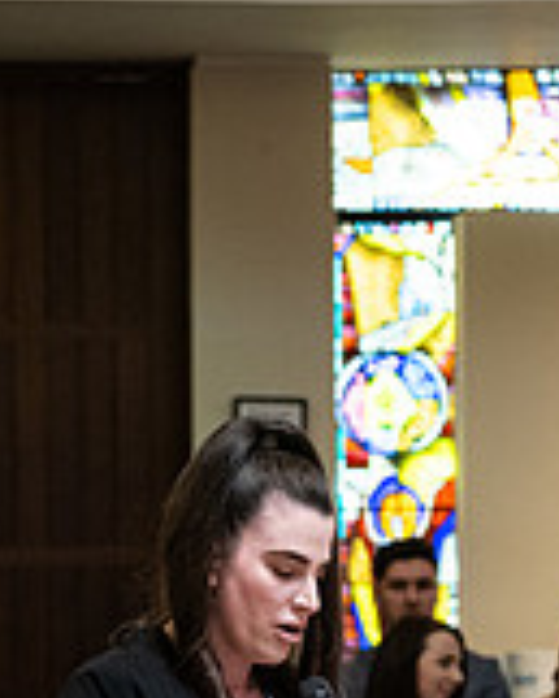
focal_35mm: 237
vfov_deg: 8.1
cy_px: 752
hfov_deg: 6.5
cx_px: 286
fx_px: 4897
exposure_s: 1/160
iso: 1000
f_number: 3.5
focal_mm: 70
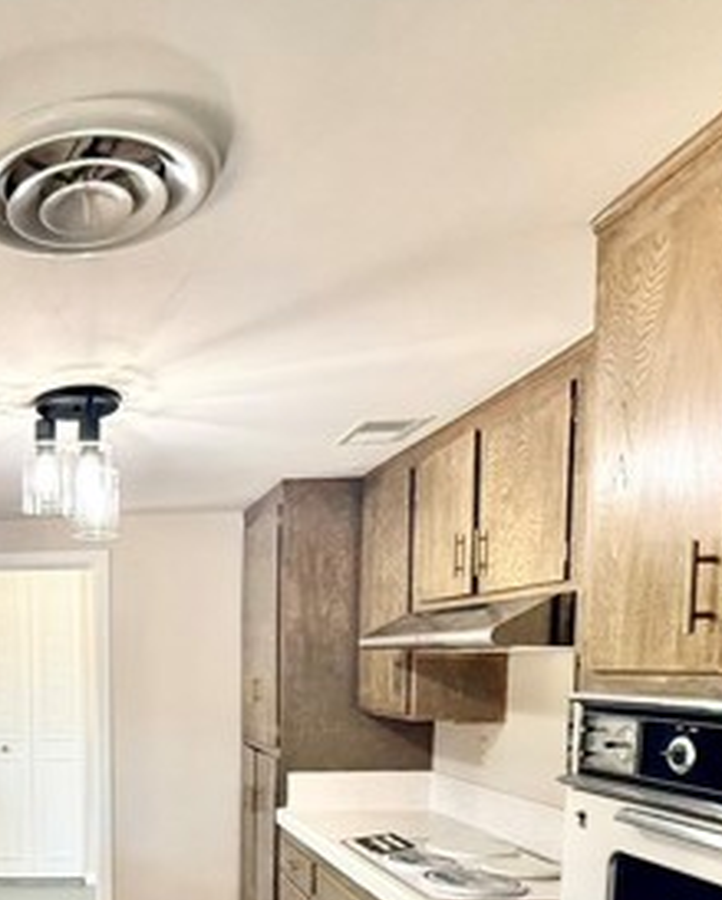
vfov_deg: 51.5
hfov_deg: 39.7
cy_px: 742
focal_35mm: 32
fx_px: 853
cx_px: -20
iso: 250
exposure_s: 1/120
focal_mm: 2.22
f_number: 2.2
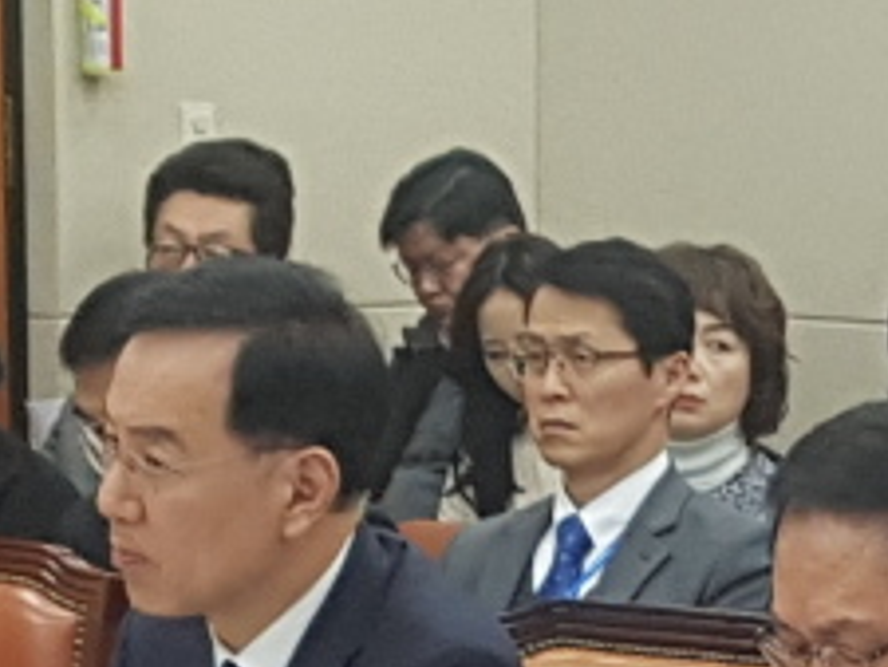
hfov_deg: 24.3
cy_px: 941
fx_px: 1925
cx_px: 979
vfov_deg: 17.9
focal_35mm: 75
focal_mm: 4.2
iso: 80
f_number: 1.7
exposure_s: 1/60
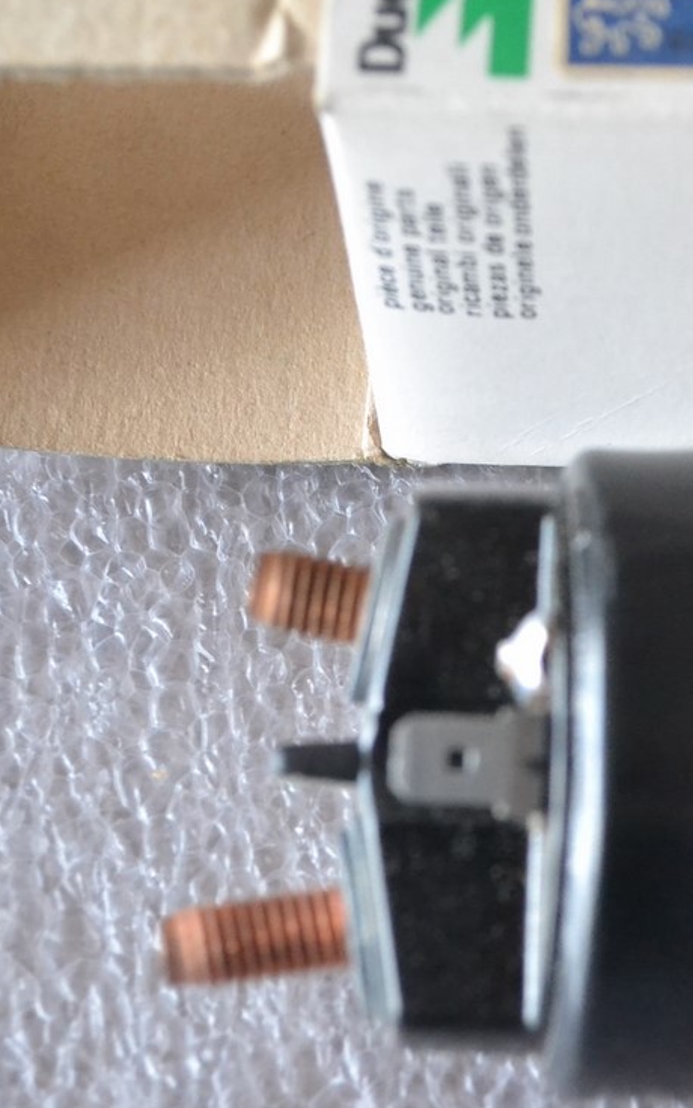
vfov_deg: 20.6
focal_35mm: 101
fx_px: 3052
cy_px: 617
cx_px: 789
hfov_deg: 12.7
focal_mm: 36
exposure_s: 1/60
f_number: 5
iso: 3200
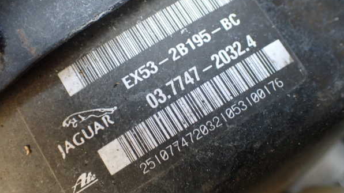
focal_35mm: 45
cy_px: 80
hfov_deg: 45.5
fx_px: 410
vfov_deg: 26.5
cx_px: 173
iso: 800
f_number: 2.8
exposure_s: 1/100
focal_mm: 7.31
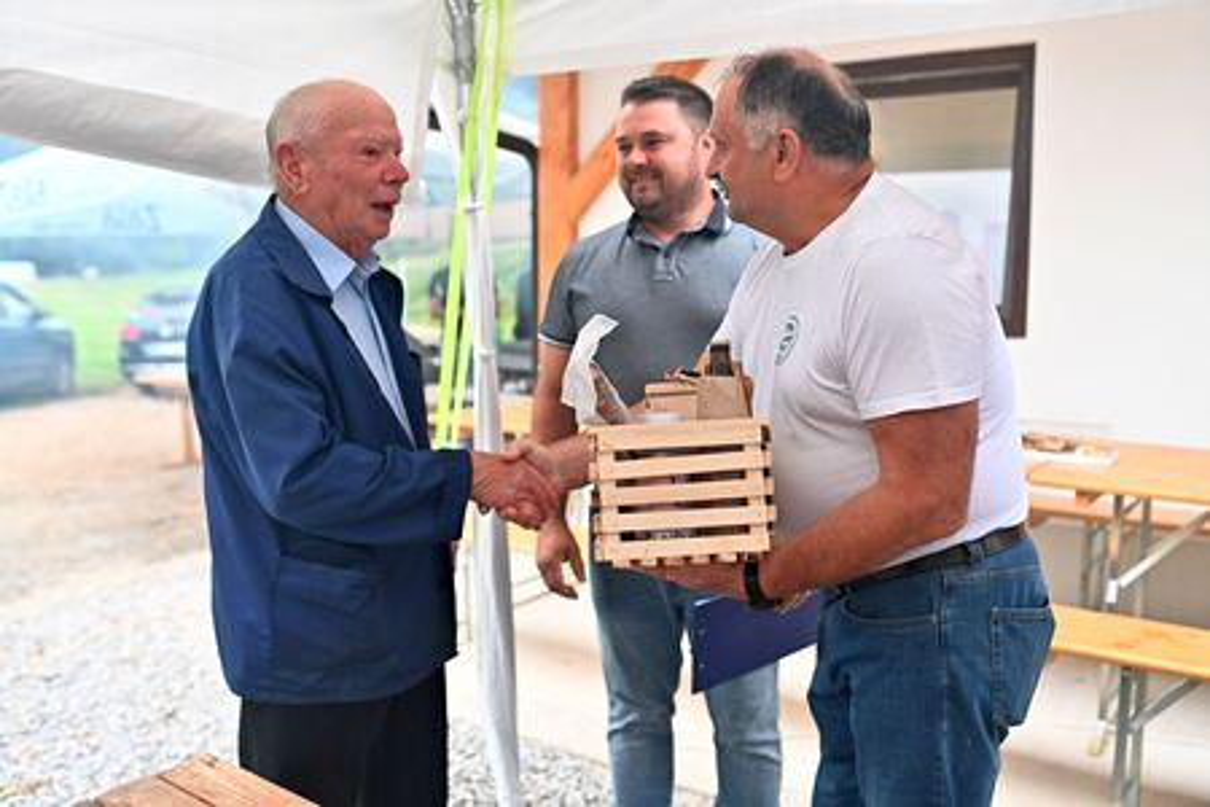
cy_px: 404
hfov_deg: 54.4
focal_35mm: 35
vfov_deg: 37.9
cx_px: 605
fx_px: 1176
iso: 1600
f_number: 3.2
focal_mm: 35
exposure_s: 1/200
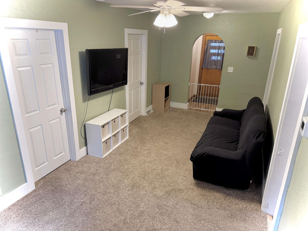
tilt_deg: -20.1
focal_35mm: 24
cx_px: 154
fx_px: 214
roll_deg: -0.9
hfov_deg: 71.6
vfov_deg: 56.8
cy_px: 116
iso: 125
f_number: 1.78
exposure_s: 1/60
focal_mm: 6.76
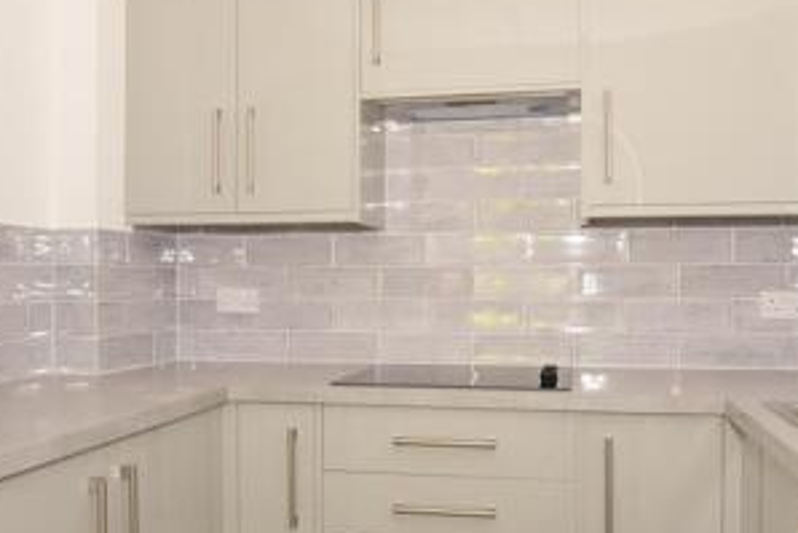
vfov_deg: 40.0
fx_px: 732
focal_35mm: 33
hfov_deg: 57.1
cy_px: 291
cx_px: 431
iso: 400
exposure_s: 1/13
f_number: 7.1
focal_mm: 10
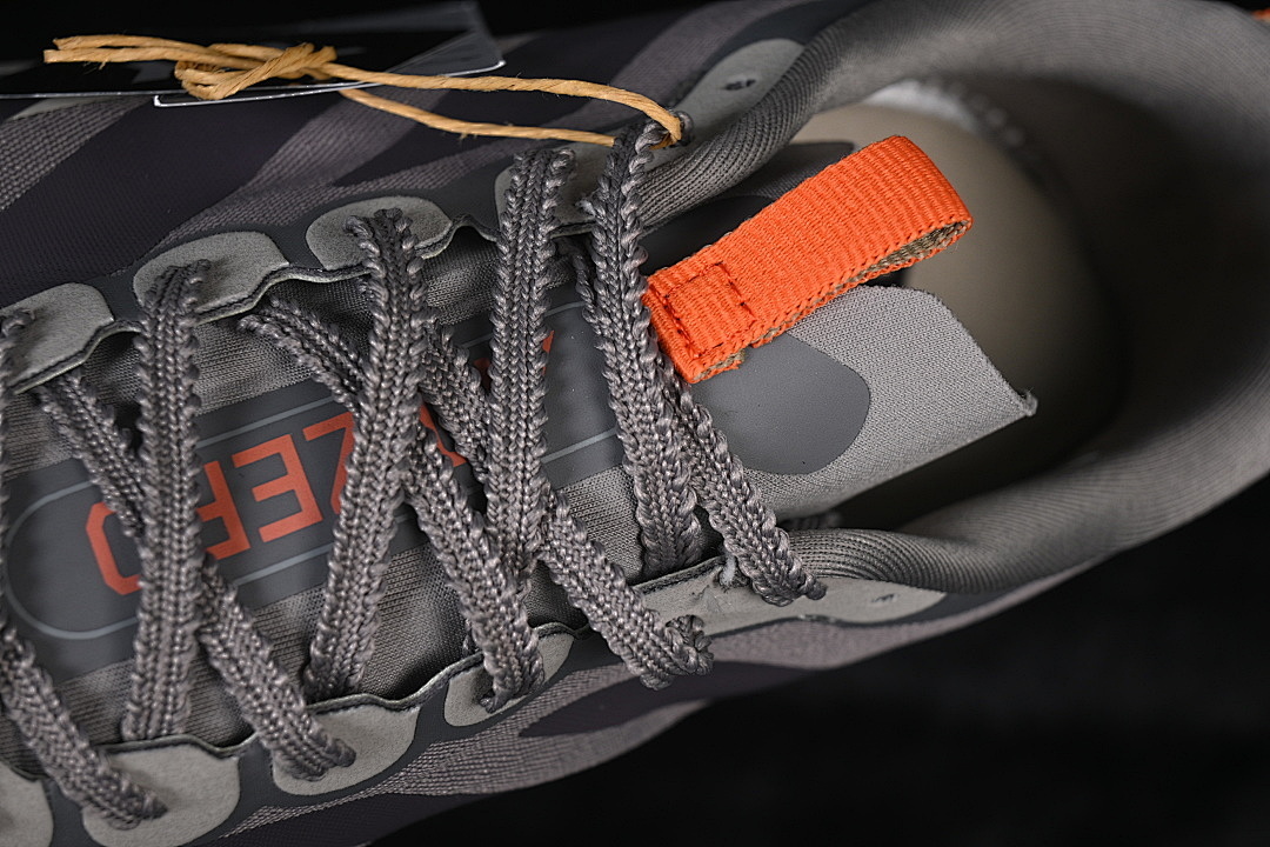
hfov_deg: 27.0
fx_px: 2646
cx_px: 635
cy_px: 424
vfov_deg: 18.2
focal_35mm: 75
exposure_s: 1/80
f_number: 7.1
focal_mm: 50
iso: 160
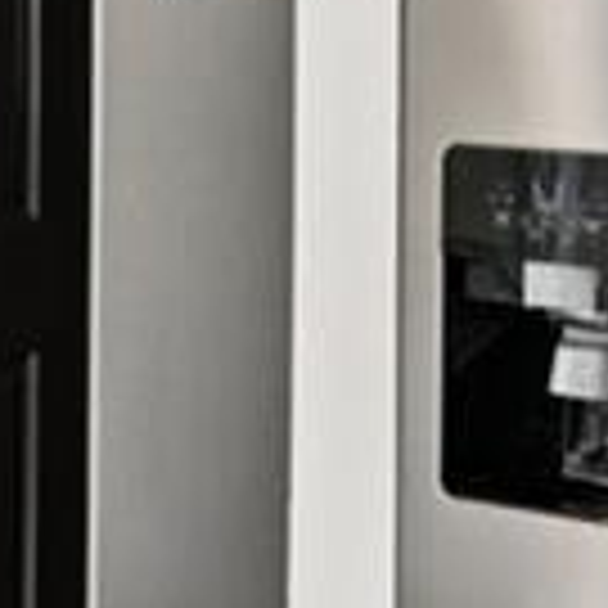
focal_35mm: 141
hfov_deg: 12.1
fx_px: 2802
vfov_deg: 12.1
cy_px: -117
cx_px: -140
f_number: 8
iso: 110
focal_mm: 14
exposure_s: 1/15
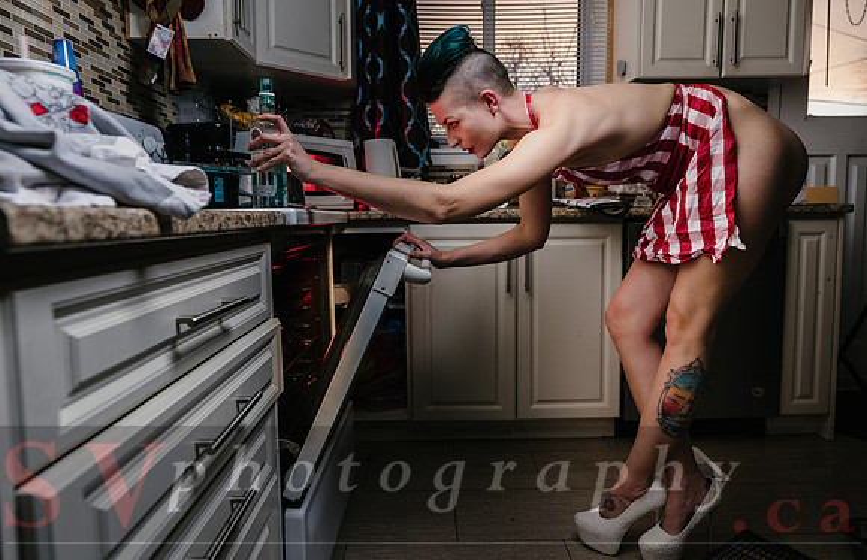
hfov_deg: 71.5
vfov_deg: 49.9
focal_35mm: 25
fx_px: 602
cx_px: 434
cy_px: 272
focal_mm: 25
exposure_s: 1/200
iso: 100
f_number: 4
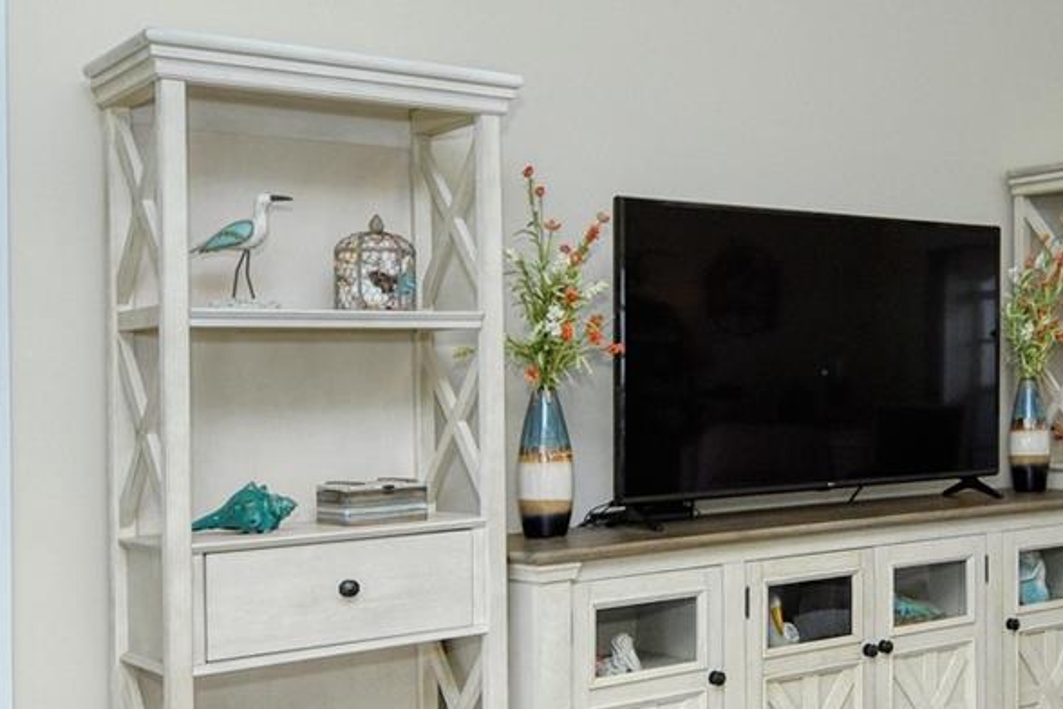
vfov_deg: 27.4
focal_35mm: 49
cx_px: 929
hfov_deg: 38.0
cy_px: 443
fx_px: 1447
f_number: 7.1
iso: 640
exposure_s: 1/250
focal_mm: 12
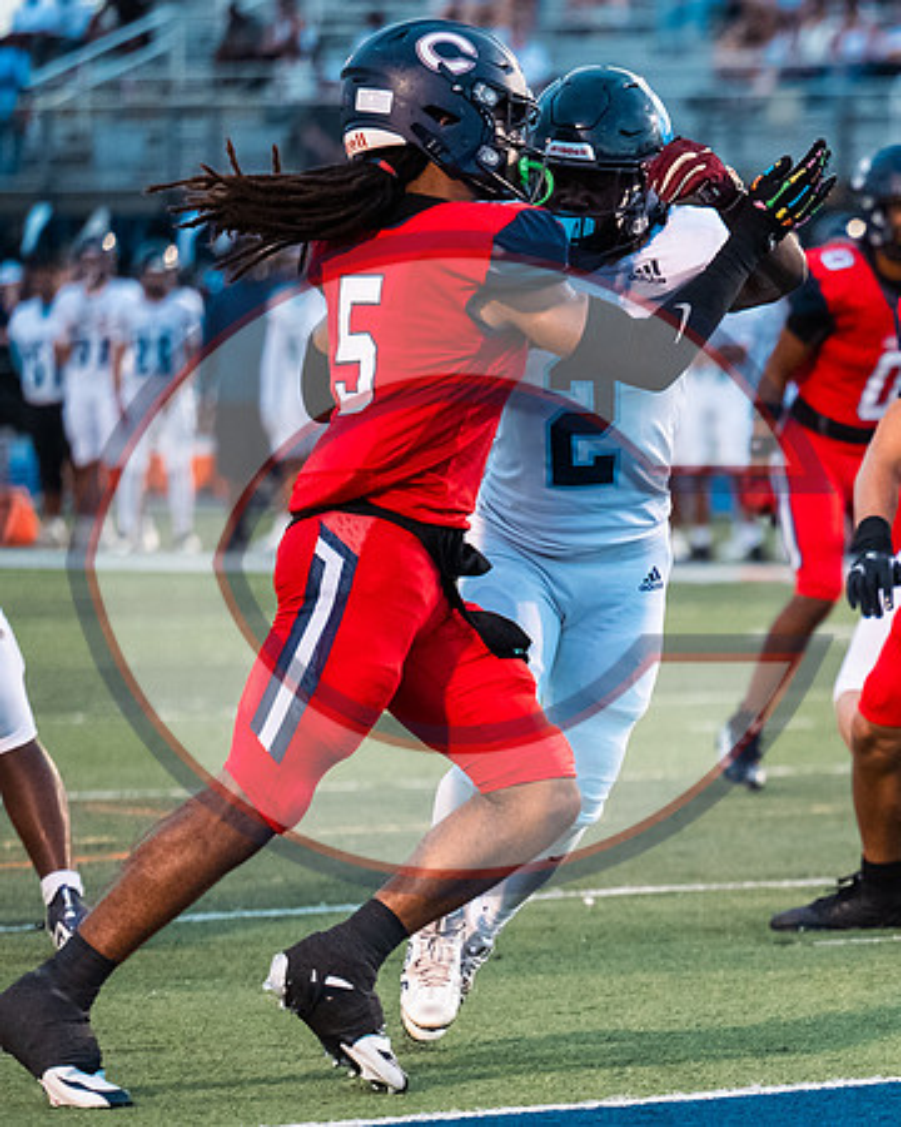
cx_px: 1147
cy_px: 838
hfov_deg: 4.7
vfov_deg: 6.0
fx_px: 10820
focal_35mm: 325
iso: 2500
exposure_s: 1/1600
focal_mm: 135
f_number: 2.8
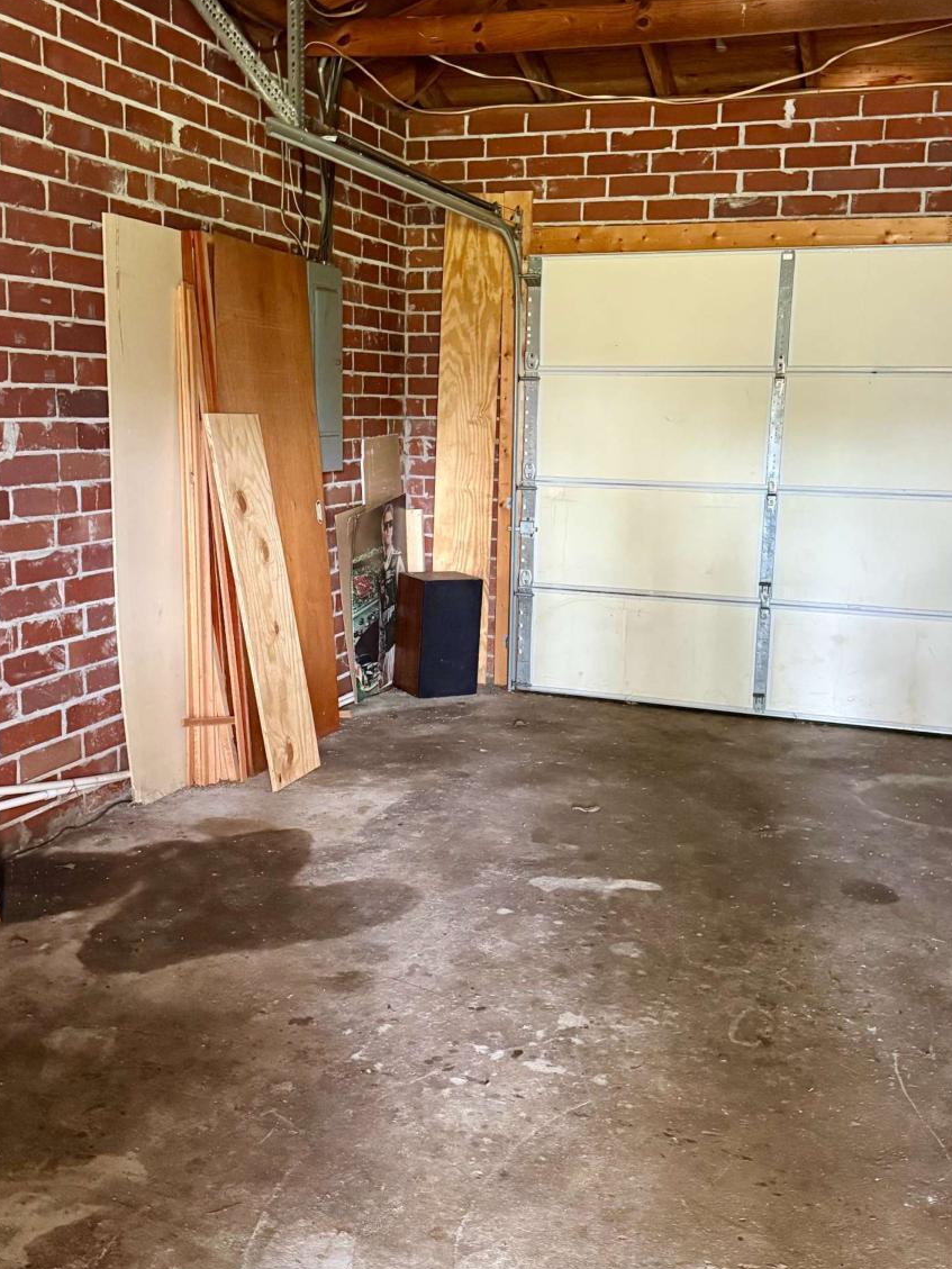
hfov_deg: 41.8
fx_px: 1247
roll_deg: -1.8
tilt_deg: -8.9
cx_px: 488
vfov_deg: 53.9
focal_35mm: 34
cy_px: 598
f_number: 1.78
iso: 1000
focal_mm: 6.76
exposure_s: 1/40
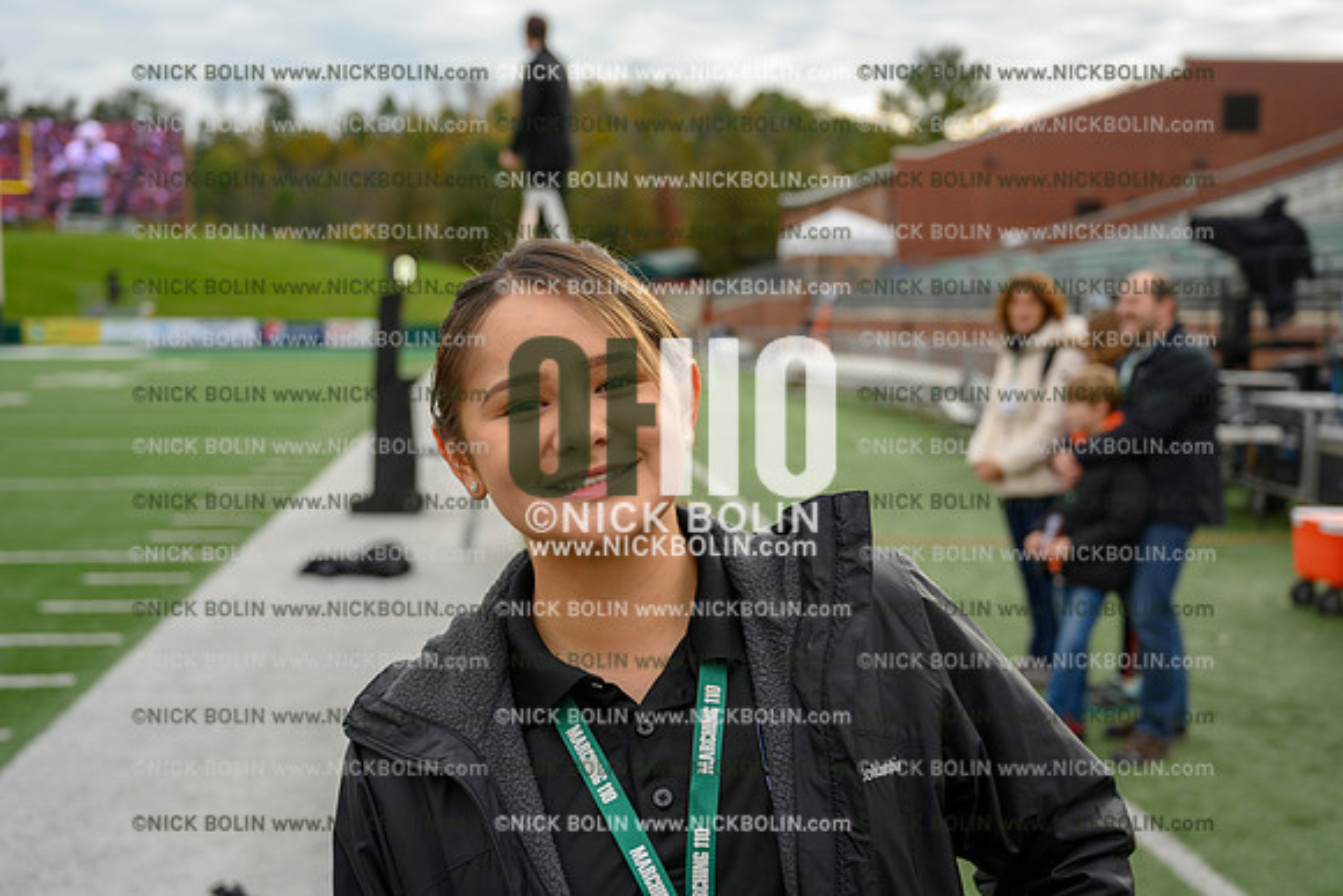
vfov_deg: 31.2
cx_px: 672
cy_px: 448
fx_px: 1604
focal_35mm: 43
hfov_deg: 45.4
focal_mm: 43
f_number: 4
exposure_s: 1/320
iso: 125
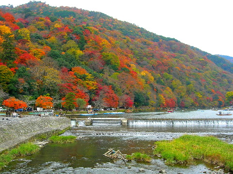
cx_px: 116
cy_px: 87
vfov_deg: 37.7
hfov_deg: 49.0
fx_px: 256
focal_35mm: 38
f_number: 4.8
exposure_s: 1/61.1
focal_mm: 7.8
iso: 64
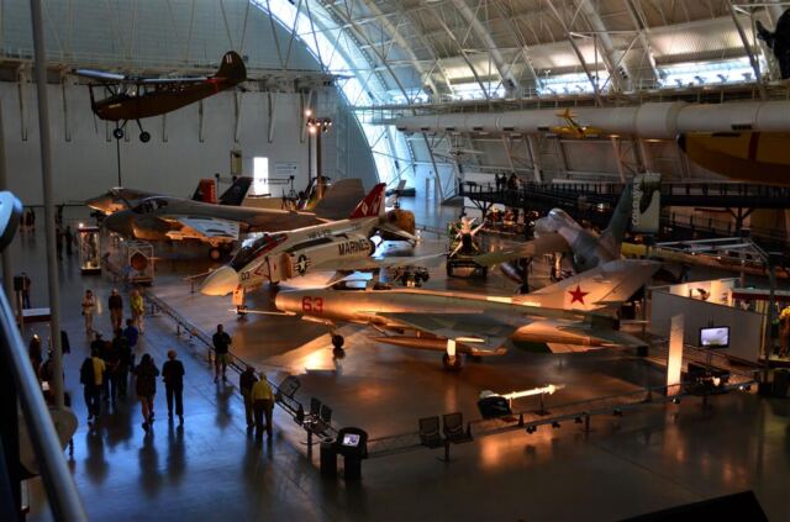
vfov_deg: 34.0
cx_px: 395
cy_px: 261
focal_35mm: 39
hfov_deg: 49.7
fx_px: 854
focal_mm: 26
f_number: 3.8
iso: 400
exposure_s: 1/50
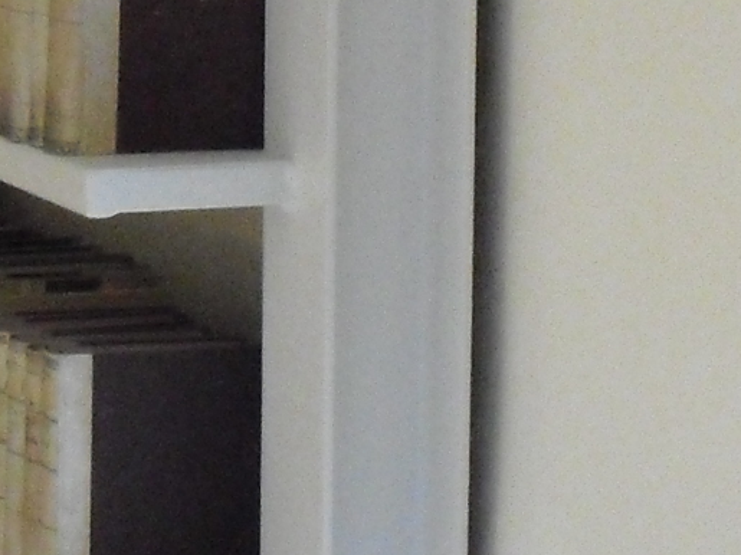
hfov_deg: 12.3
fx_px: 3446
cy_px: 70
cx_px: 224
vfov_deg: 9.2
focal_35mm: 161
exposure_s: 1/80
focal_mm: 6.3
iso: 800
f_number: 3.1
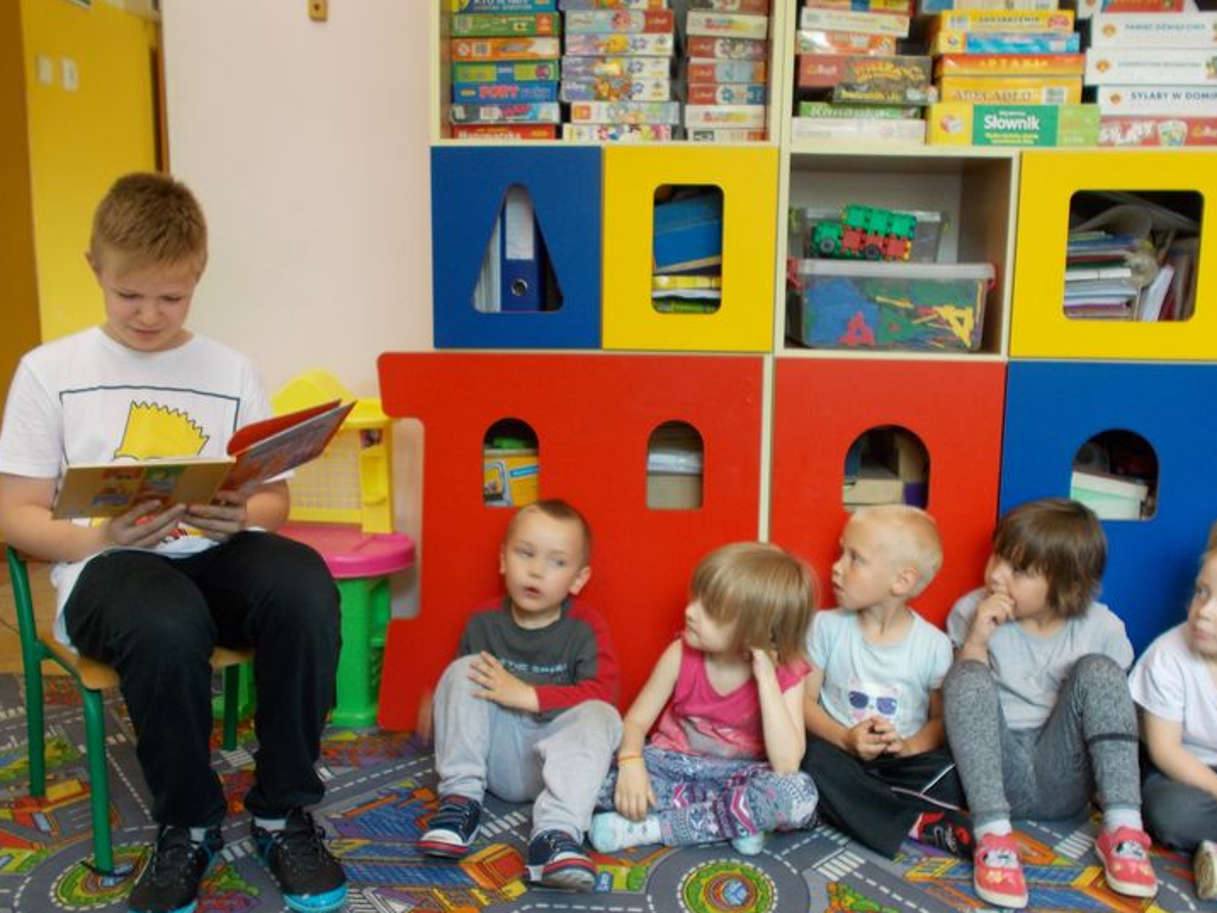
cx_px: 617
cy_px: 479
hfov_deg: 49.0
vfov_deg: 37.7
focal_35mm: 38
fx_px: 1336
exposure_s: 1/25
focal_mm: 6
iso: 100
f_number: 3.6
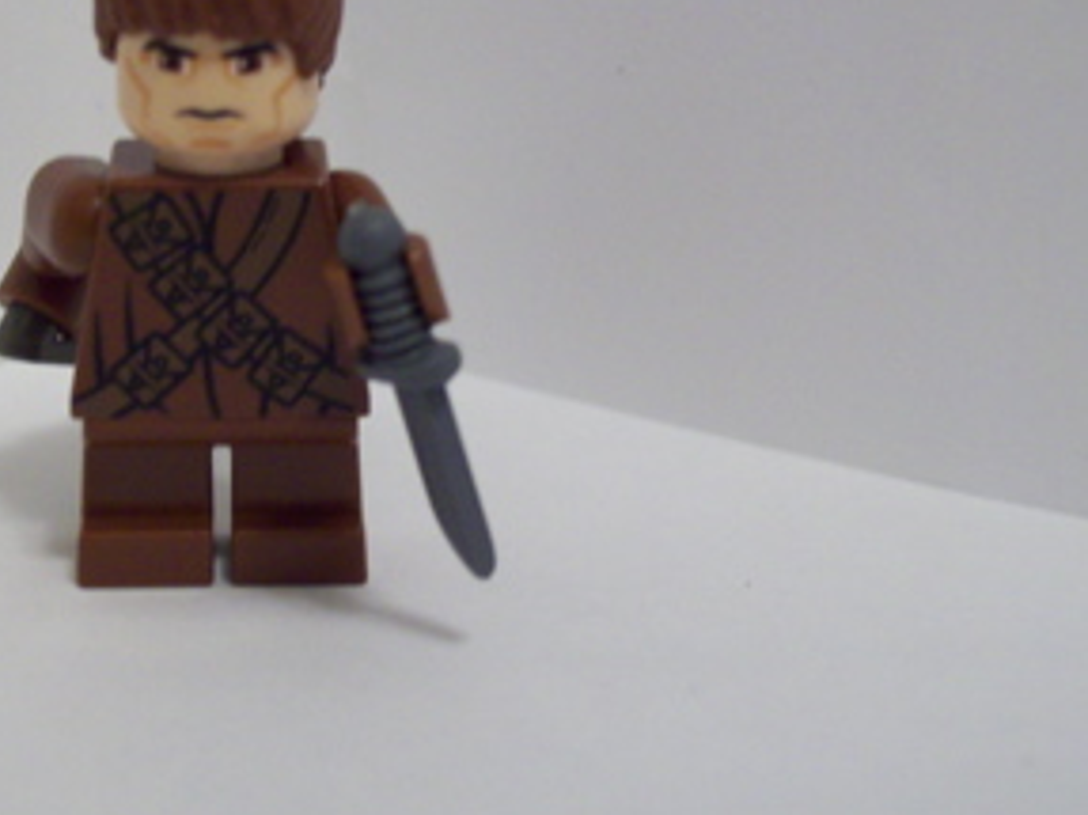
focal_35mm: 78
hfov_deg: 24.9
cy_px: 309
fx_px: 2451
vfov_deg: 18.9
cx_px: 368
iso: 198
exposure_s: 1/8
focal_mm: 9.4
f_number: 3.4
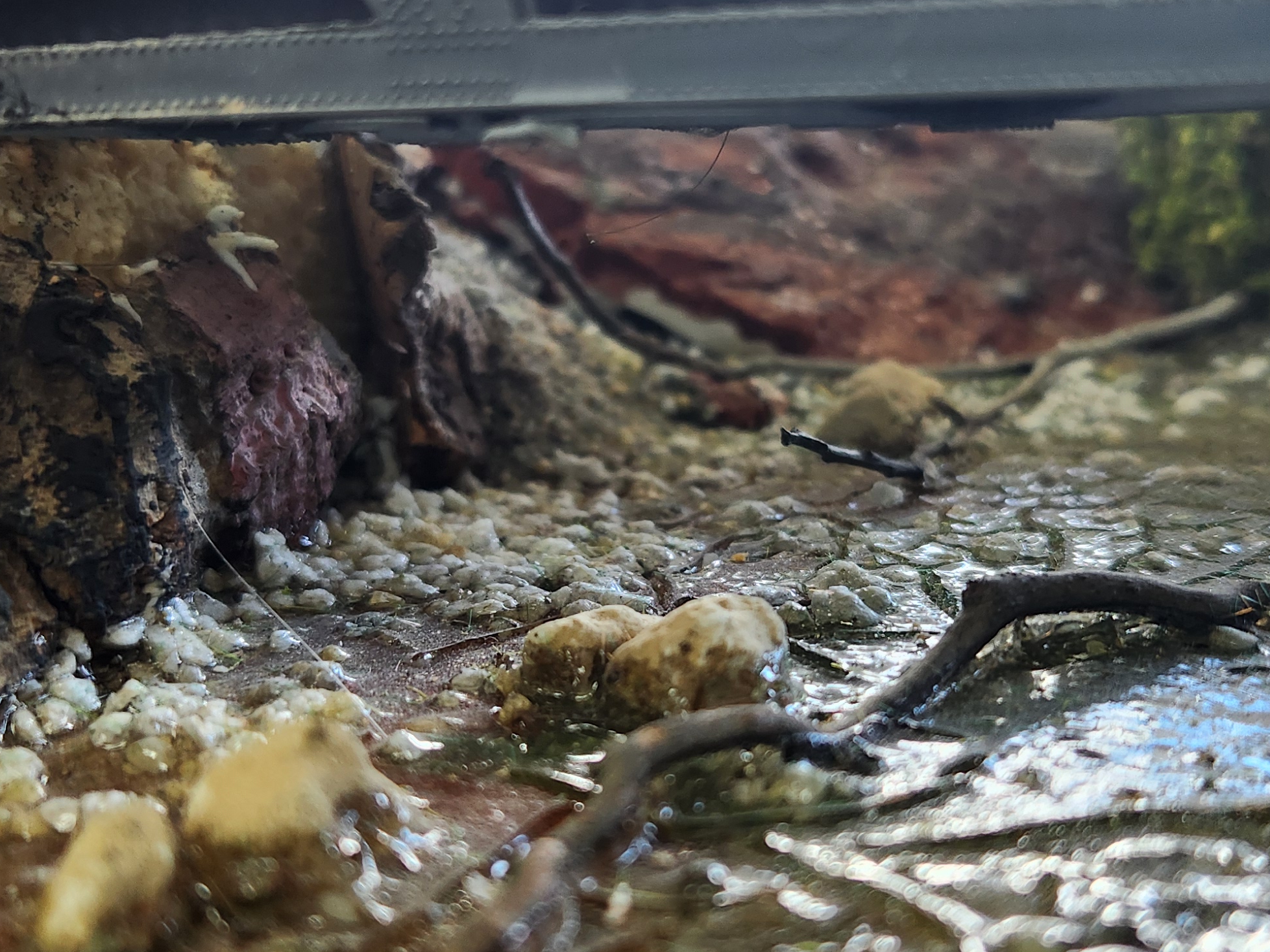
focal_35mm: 47
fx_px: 1724
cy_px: 473
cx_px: 625
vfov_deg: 30.9
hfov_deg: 40.4
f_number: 1.8
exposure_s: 1/100
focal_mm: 5.4
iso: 200
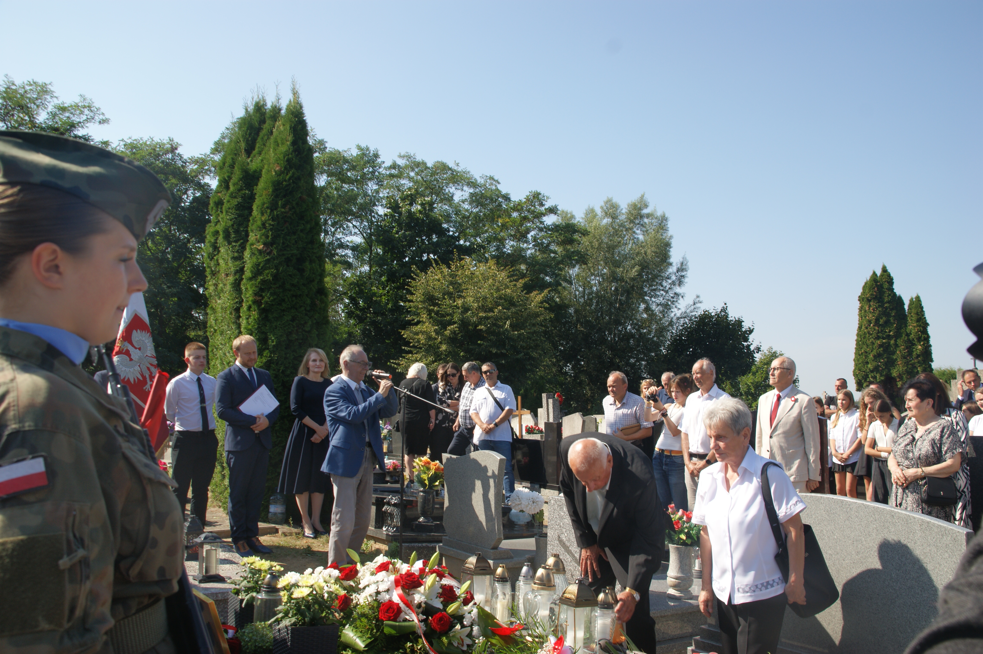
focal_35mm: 33
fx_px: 901
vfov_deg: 39.9
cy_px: 327
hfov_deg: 57.3
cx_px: 492
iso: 100
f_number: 10
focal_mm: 22
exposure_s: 1/125
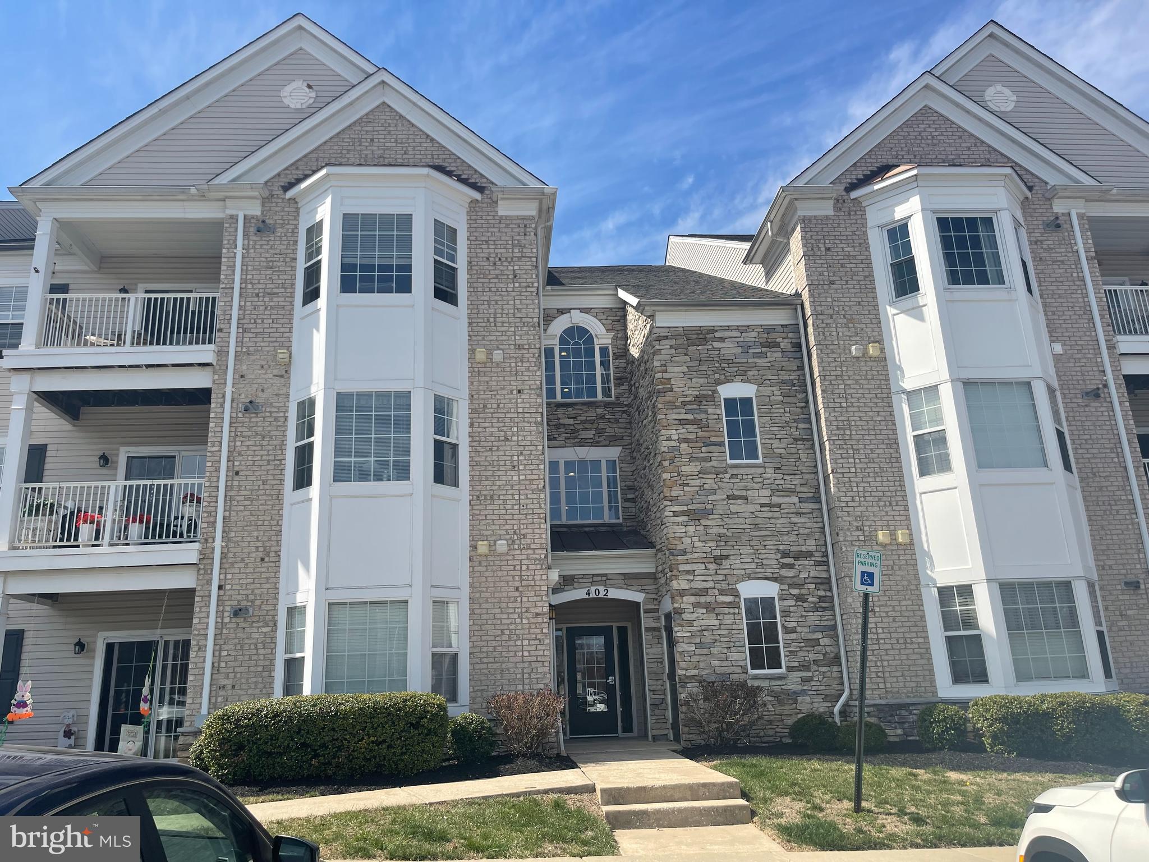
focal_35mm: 25
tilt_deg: +18.0
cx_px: 574
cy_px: 431
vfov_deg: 54.9
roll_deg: +1.9
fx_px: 830
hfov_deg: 69.4
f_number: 1.6
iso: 32
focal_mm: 5.1
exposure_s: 1/3344
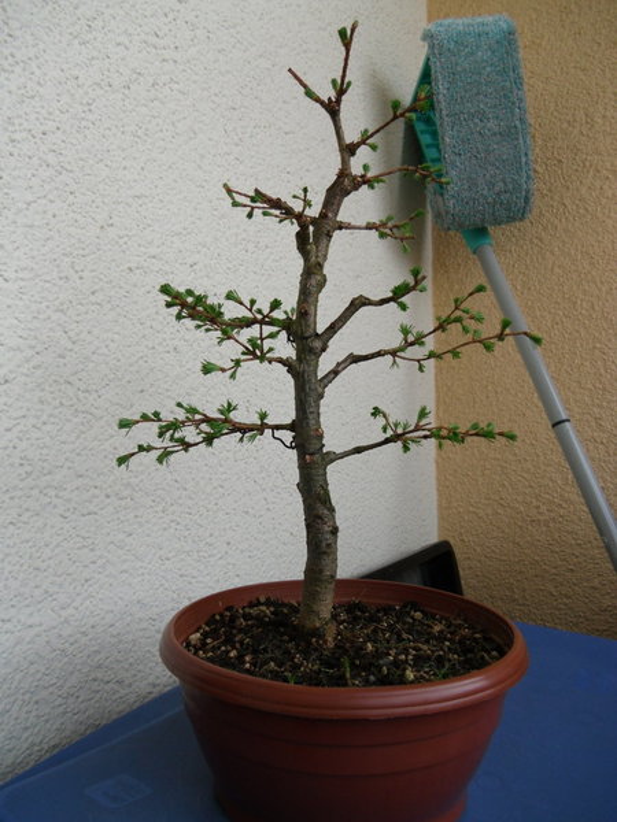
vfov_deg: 65.3
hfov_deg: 51.4
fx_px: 642
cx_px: 308
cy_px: 411
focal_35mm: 27
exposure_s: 1/160
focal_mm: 4.9
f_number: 3.2
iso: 100
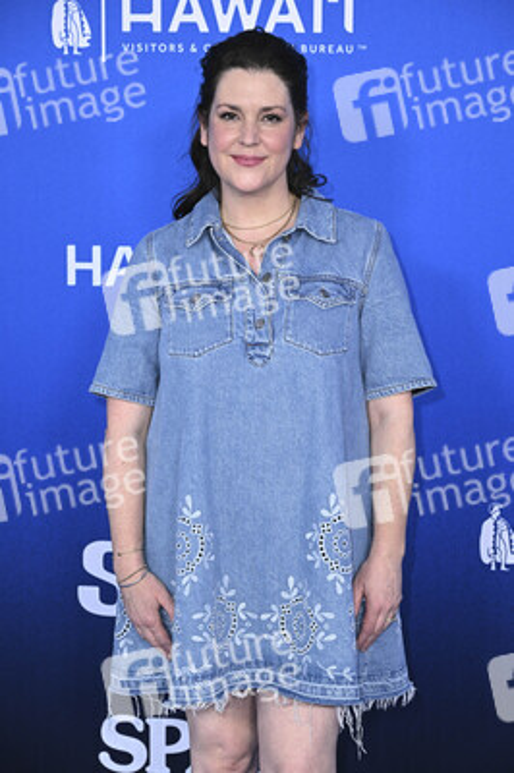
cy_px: 386
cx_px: 257
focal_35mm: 81
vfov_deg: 25.1
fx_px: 1738
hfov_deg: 16.8
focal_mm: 81
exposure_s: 1/200
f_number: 6.3
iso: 1600
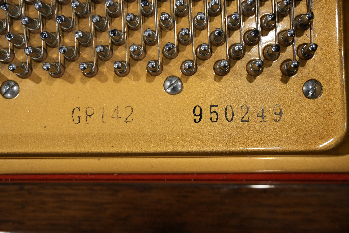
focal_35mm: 42
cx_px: 174
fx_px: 407
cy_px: 116
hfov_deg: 46.4
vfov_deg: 31.9
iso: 640
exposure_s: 1/60
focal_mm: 28
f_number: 3.2
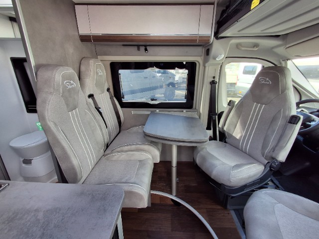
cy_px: 120
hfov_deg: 94.5
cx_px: 160
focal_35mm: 16
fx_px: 147
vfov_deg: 78.1
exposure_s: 1/100
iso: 40
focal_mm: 1.64
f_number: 2.2
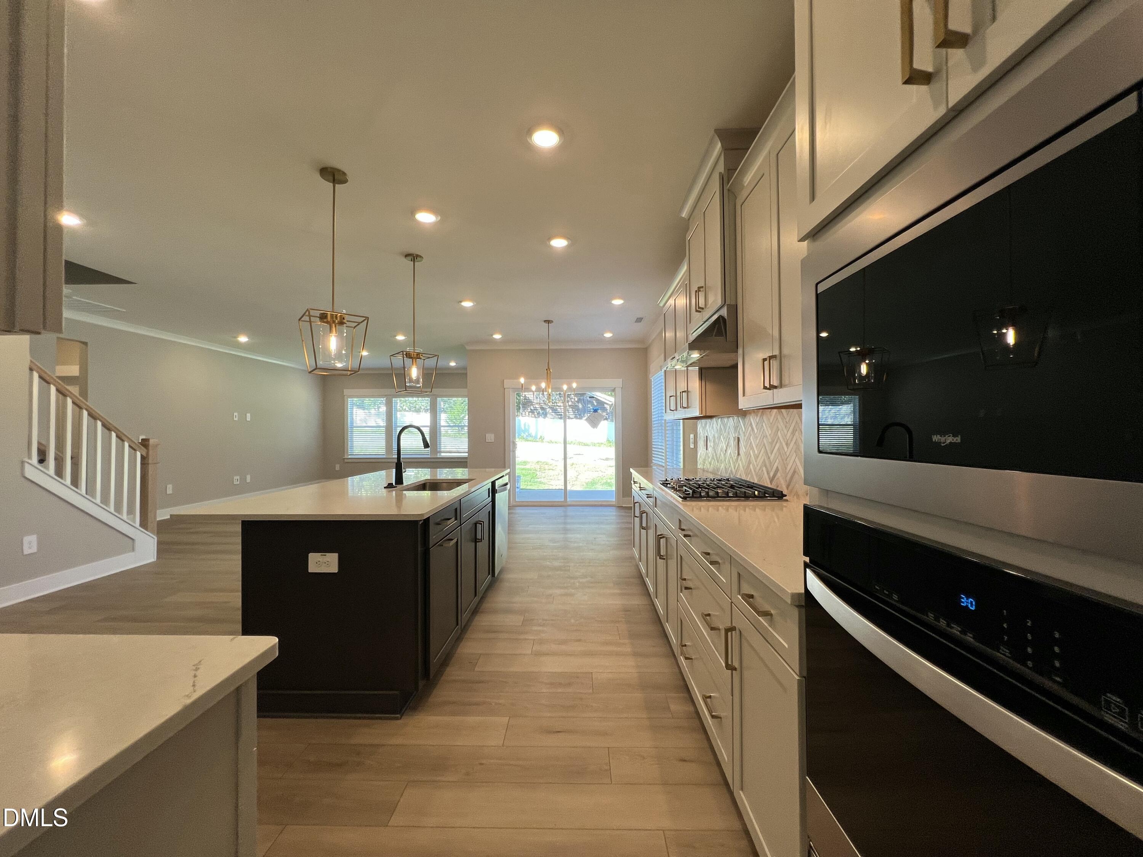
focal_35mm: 13
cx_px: 572
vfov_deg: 89.9
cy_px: 428
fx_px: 429
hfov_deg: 106.2
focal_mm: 1.57
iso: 80
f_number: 1.8
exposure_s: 1/120
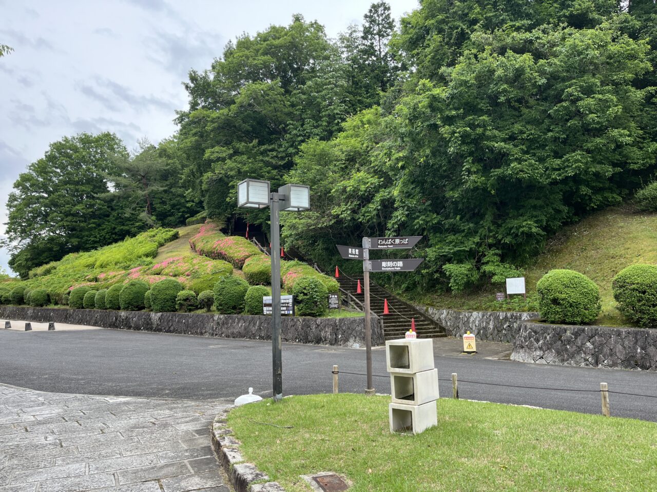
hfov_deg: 67.3
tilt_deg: +1.1
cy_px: 246
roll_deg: +2.3
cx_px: 328
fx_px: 493
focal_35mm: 26
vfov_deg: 53.1
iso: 50
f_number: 1.6
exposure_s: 1/598
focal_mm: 5.1
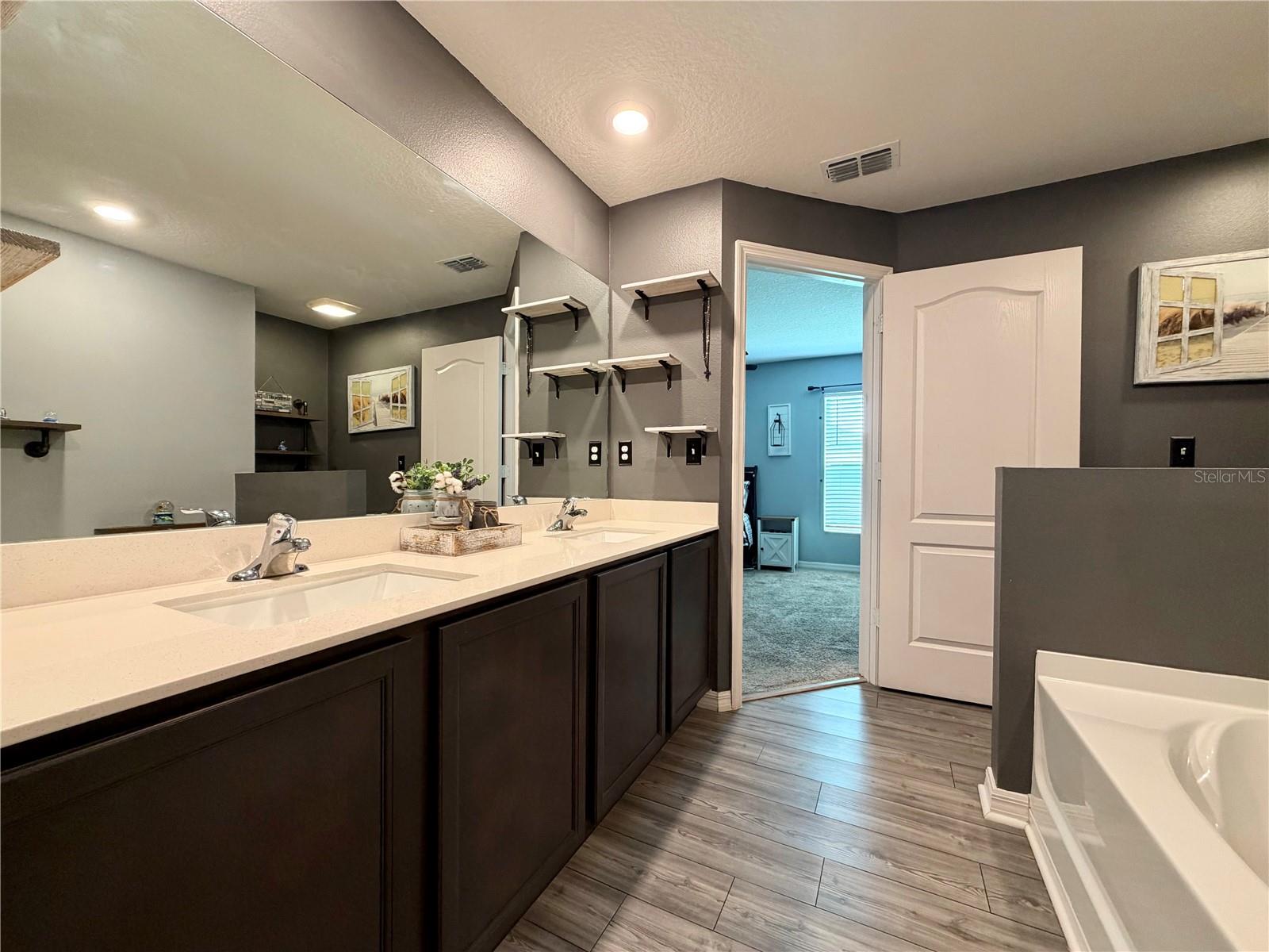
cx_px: 634
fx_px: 513
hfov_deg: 102.1
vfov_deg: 85.7
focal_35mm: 14
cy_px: 476
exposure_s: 1/60
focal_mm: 2.22
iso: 250
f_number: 2.2
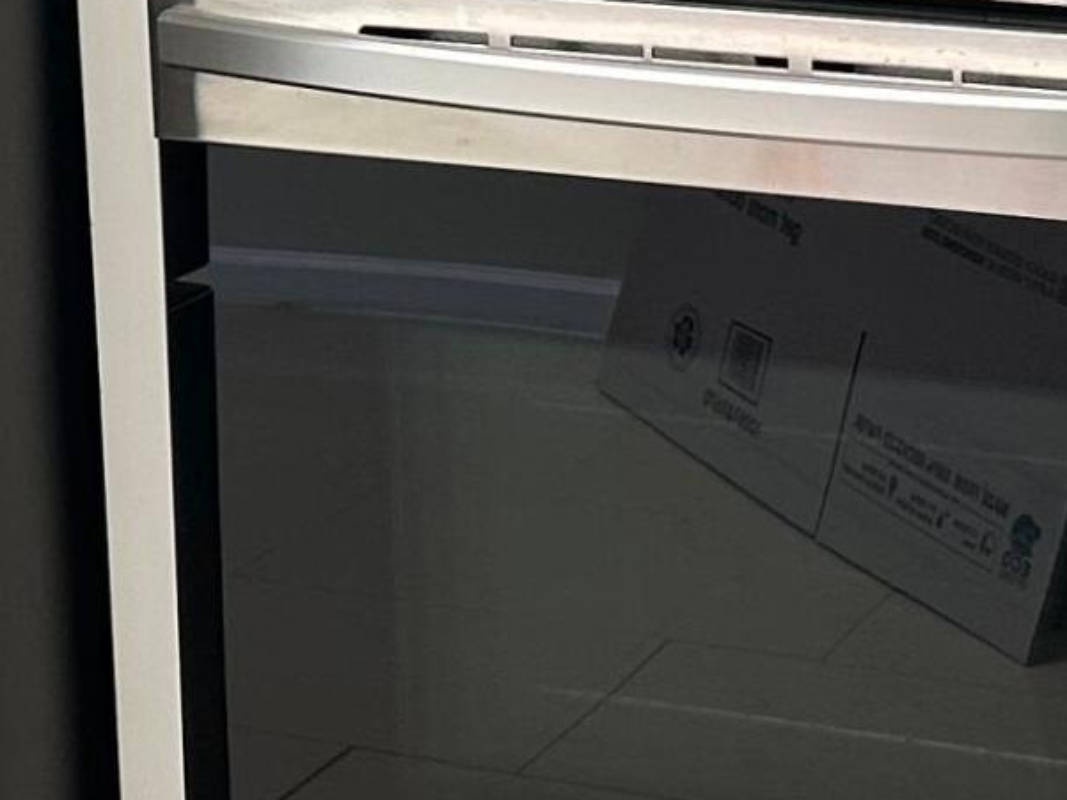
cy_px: -124
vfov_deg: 12.6
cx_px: 991
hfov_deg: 16.8
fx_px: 3545
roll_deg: -0.2
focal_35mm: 115
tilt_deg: -10.4
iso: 250
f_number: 1.78
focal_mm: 6.86
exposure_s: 1/60
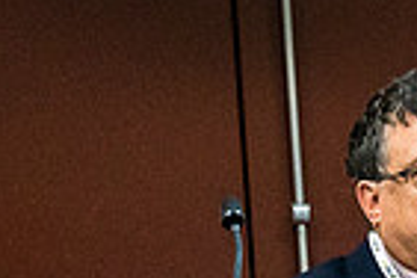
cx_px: 559
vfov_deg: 1.3
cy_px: 472
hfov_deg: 2.0
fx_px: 12138
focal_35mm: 1048
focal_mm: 170
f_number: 3.5
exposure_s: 1/160
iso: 3200
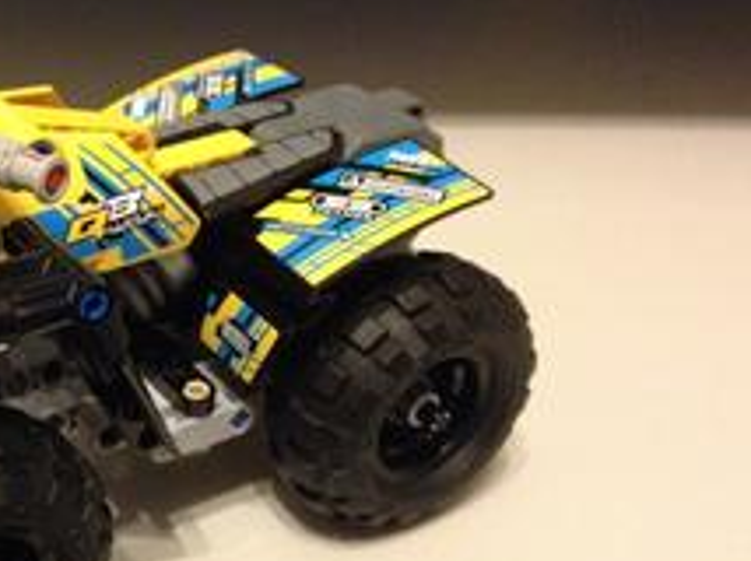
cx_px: 151
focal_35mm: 59
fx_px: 1279
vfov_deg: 24.7
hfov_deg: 31.9
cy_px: 358
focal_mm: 4.28
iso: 640
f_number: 2.4
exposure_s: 1/15
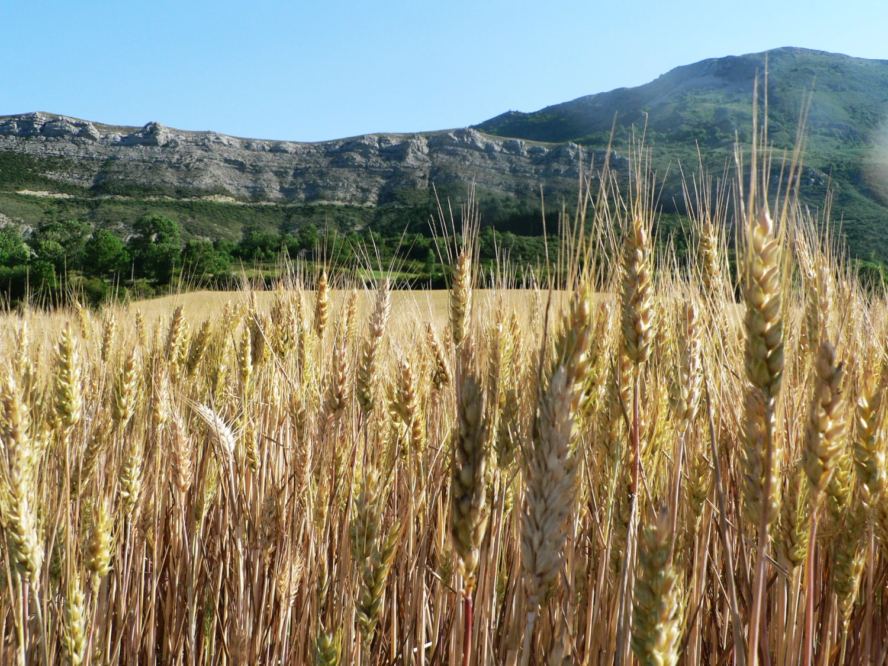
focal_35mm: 36
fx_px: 924
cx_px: 444
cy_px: 333
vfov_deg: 39.7
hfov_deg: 51.4
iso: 100
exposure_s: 1/400
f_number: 5
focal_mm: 6
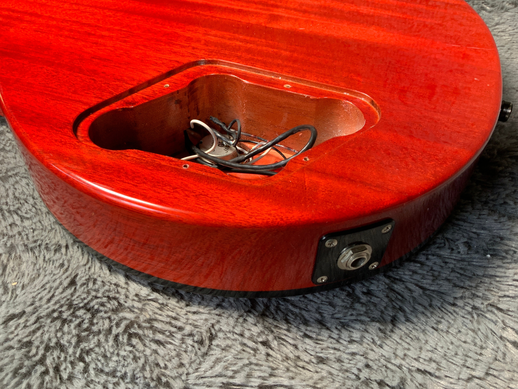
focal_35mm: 29
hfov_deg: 61.7
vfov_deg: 48.2
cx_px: 259
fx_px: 434
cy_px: 194
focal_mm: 3
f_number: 1.8
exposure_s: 1/52
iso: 64
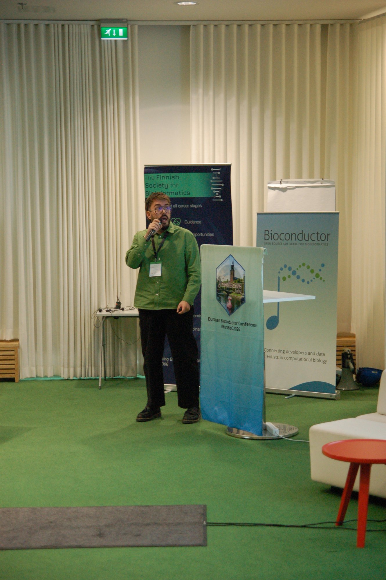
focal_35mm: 75
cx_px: 193
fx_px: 1208
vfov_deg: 27.0
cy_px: 290
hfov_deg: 18.2
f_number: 2.8
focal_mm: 50
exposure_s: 1/125
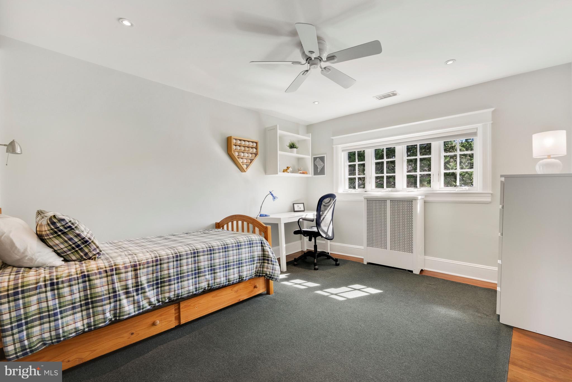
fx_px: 238
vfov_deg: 77.3
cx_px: 286
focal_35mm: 15
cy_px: 191
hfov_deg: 100.4
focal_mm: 10
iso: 400
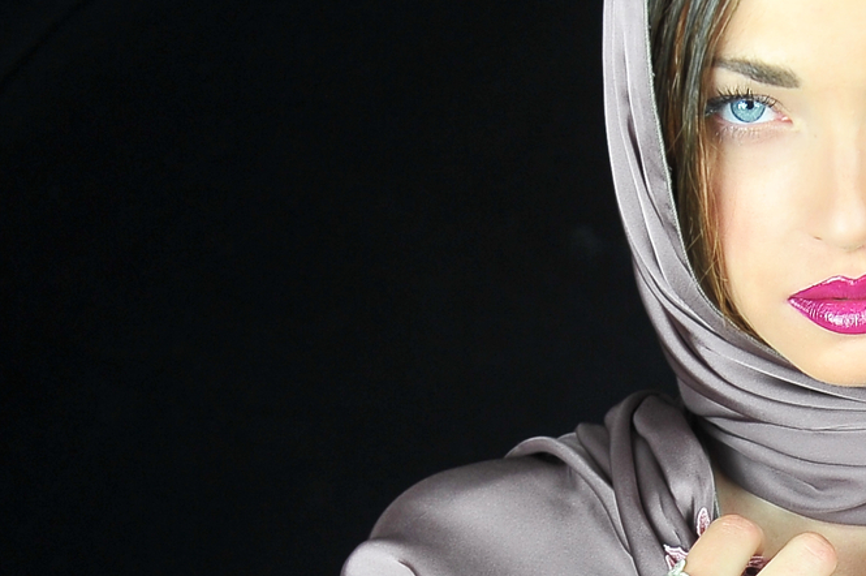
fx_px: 3797
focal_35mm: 158
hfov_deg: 12.9
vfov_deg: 8.6
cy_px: 626
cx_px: 833
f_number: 4
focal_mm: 42
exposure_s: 1/60
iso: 400
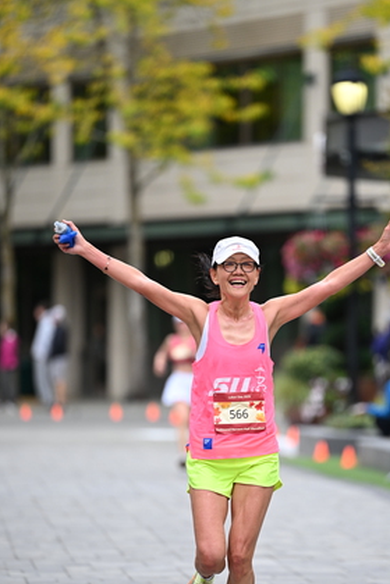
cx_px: 253
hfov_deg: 5.2
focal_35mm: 262
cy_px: 368
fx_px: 4257
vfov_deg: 7.9
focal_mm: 200
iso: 640
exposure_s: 1/2000
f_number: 2.8
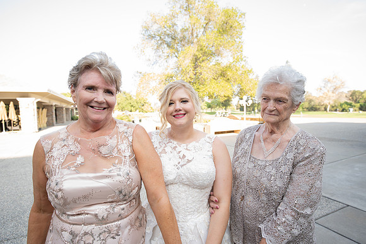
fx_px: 193
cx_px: 183
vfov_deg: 64.6
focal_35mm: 19
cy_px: 122
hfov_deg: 86.9
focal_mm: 19
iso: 200
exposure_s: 1/80
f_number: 4.5
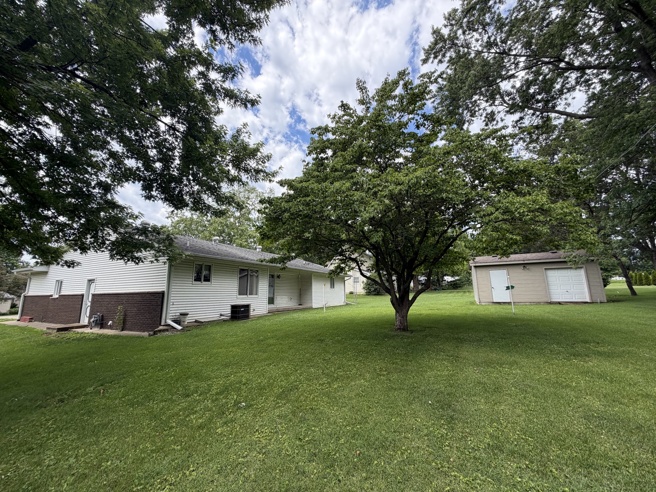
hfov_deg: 102.1
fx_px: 265
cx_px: 328
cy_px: 246
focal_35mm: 14
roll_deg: +0.5
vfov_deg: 85.7
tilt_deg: +10.6
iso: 40
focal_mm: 2.22
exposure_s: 1/502
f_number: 2.2
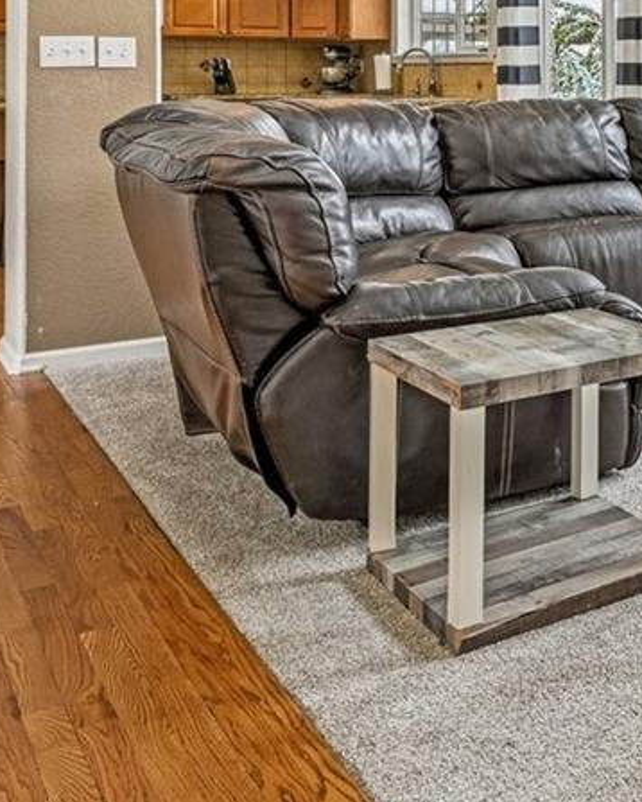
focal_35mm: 47
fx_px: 1116
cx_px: 920
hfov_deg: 25.5
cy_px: 52
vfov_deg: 36.6
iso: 180
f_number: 11
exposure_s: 1/15
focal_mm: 14
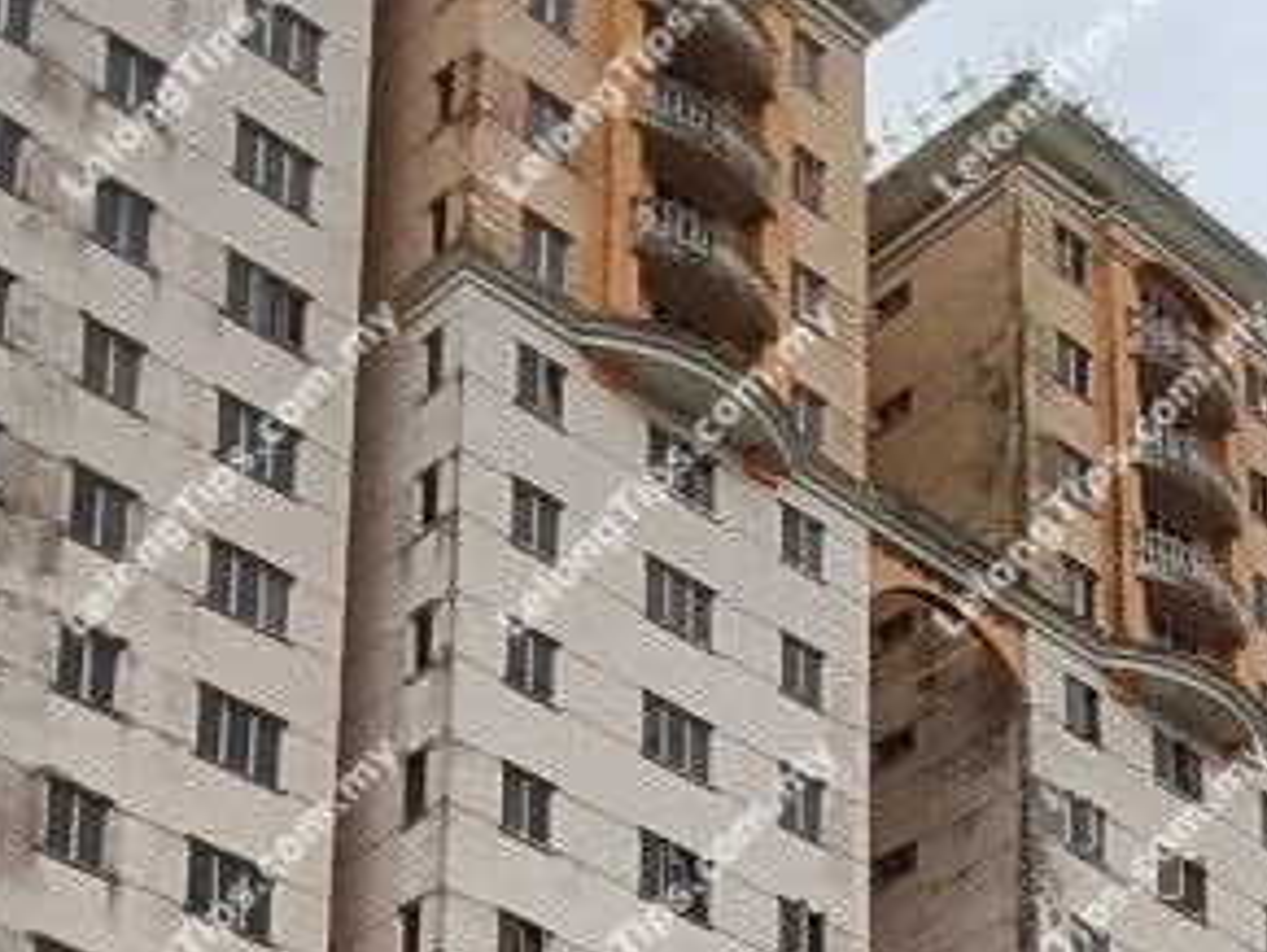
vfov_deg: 18.4
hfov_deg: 26.3
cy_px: 1286
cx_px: 518
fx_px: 2711
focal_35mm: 74
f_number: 2.2
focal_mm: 1.67
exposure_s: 1/2007
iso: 50
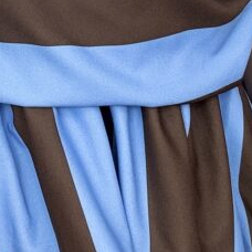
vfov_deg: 13.8
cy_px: 6
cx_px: 55
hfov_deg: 13.9
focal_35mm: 125
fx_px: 1030
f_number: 1.9
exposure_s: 1/100
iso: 50
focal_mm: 2.69
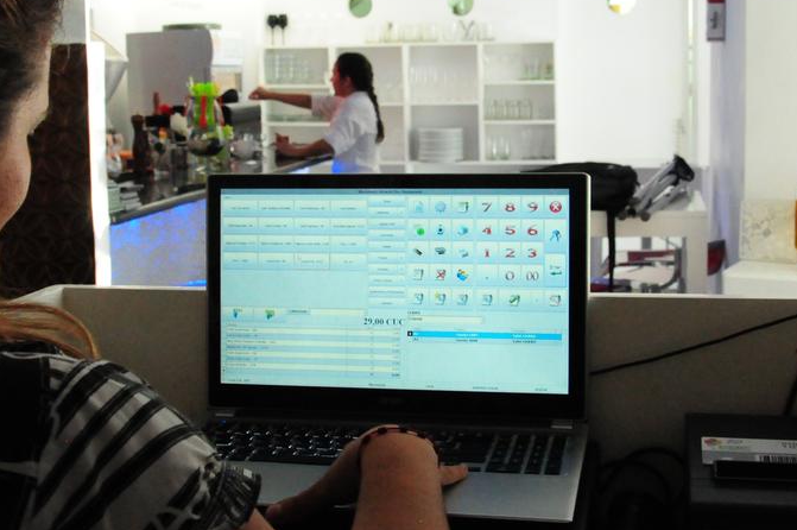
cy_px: 190
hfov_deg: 34.0
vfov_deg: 22.9
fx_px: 1305
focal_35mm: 59
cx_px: 406
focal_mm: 22
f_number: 5
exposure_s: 1/80
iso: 3200
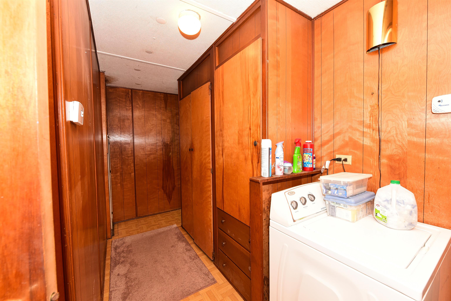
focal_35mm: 14
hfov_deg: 104.2
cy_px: 150
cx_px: 226
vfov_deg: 81.2
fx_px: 175
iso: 800
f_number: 6.3
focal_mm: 14
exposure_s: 1/60
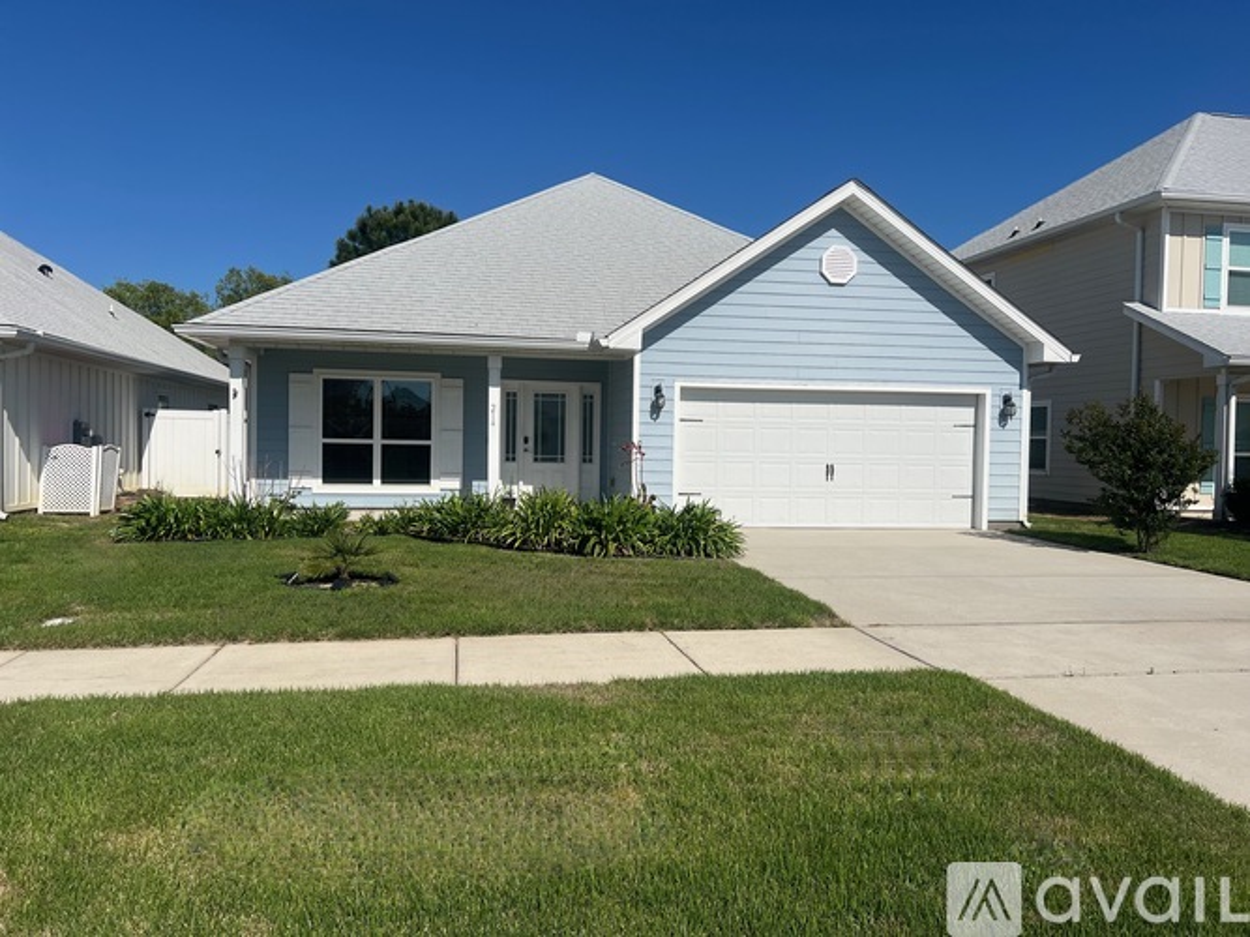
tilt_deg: -2.1
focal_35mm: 26
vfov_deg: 53.0
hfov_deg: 67.3
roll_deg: -0.9
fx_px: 939
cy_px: 468
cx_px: 625
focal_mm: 5.7
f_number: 1.5
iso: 50
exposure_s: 1/10309
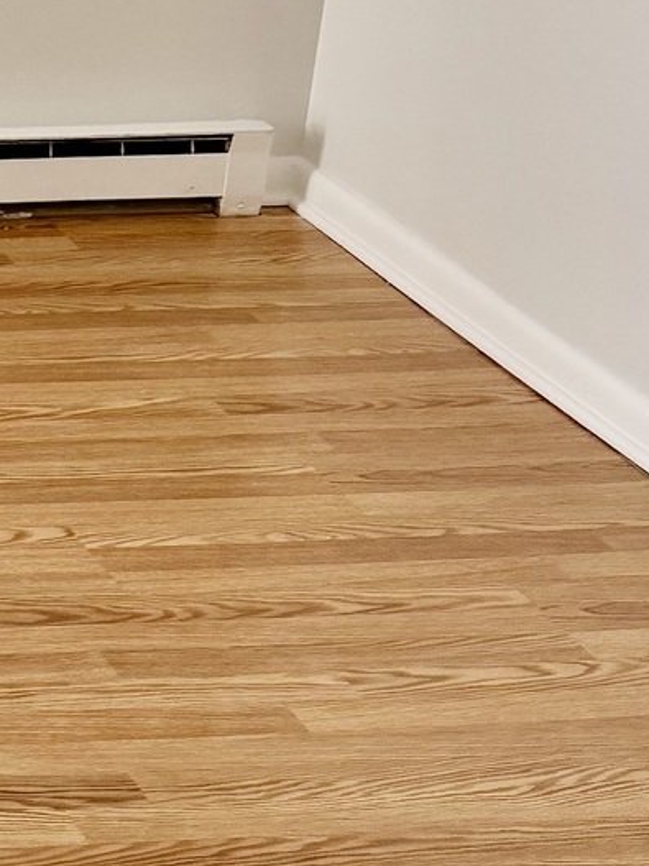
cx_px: -711
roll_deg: -0.6
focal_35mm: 105
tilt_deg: -19.6
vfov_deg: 18.6
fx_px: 2626
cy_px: 245
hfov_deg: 12.2
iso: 125
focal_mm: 6.76
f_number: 1.78
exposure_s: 1/207
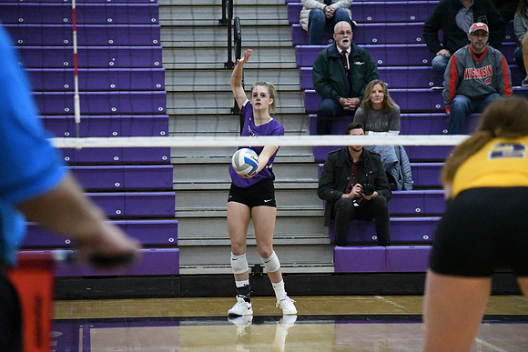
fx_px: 3301
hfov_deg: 9.1
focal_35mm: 225
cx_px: 264
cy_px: 176
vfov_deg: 6.1
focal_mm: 150
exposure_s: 1/640
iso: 20000
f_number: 5
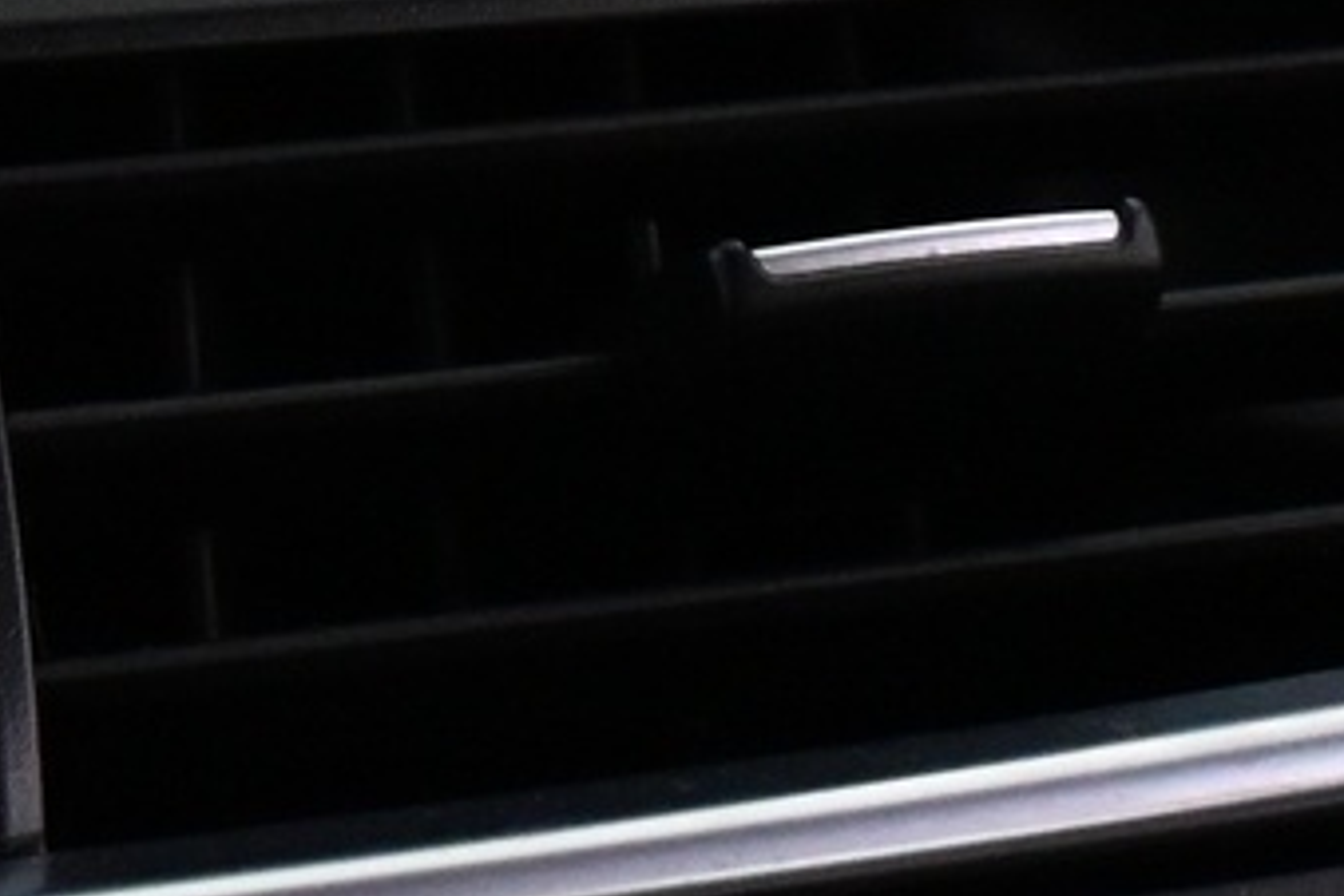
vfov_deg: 9.3
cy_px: -1055
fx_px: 5092
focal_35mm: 136
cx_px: -852
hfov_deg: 13.8
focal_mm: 19
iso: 3200
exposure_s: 1/80
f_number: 3.8
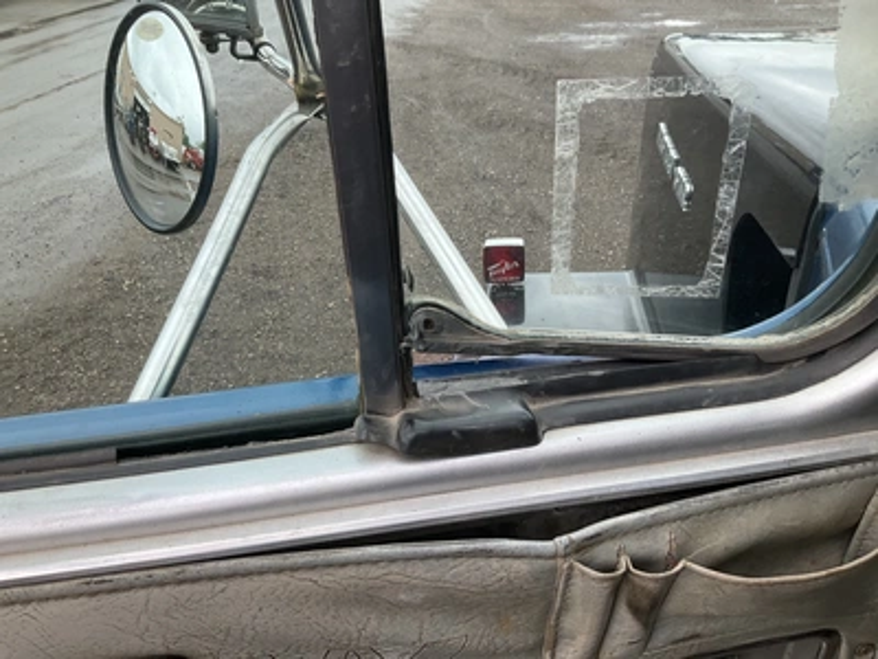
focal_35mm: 29
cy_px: 330
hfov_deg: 61.7
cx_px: 439
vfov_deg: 48.2
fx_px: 736
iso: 16
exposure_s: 1/123
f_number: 1.8
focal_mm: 3
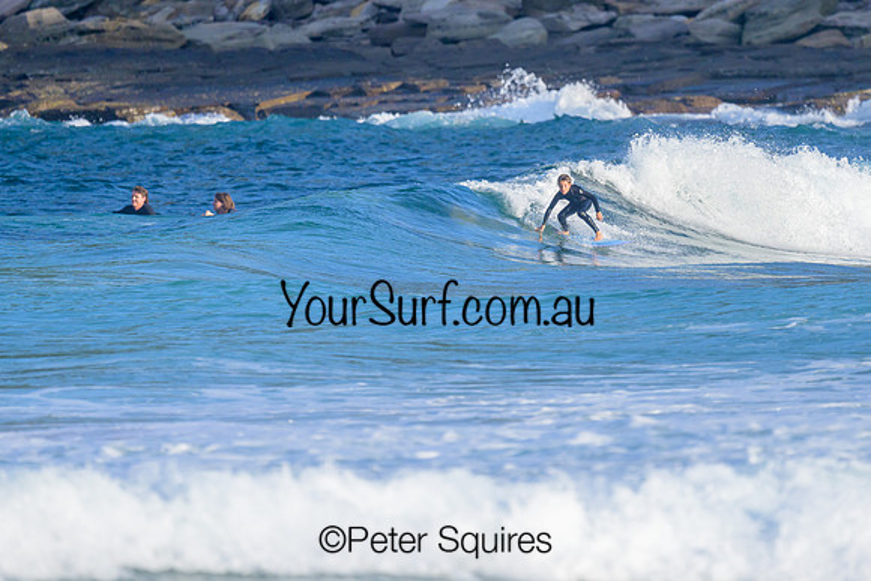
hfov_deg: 1.9
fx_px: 26599
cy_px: 247
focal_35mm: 1099
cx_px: 492
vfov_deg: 1.3
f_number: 6.3
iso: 500
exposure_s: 1/2000
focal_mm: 800
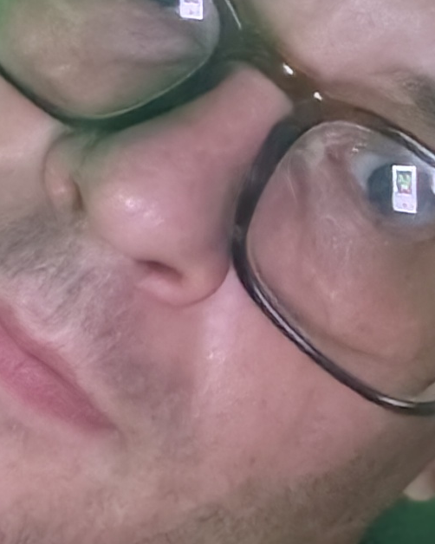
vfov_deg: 14.4
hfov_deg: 10.5
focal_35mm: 132
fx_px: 2125
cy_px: -3
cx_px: -495
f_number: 2
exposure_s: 1/24
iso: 2400
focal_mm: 2.77
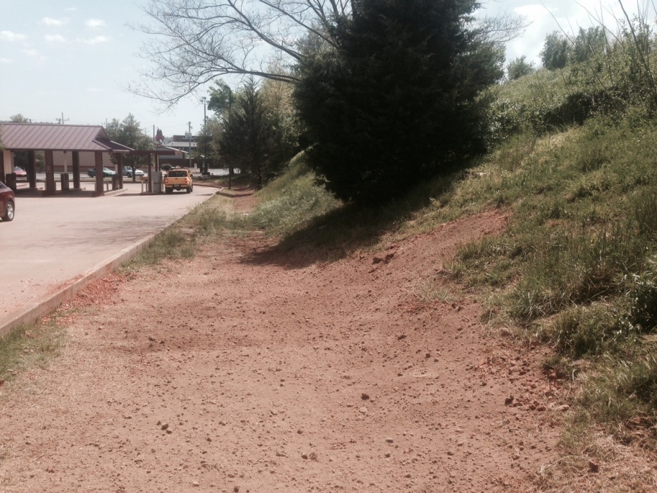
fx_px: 626
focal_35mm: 33
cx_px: 328
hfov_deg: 55.4
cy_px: 246
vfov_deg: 42.9
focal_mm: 4.12
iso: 50
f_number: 2.4
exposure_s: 1/1355
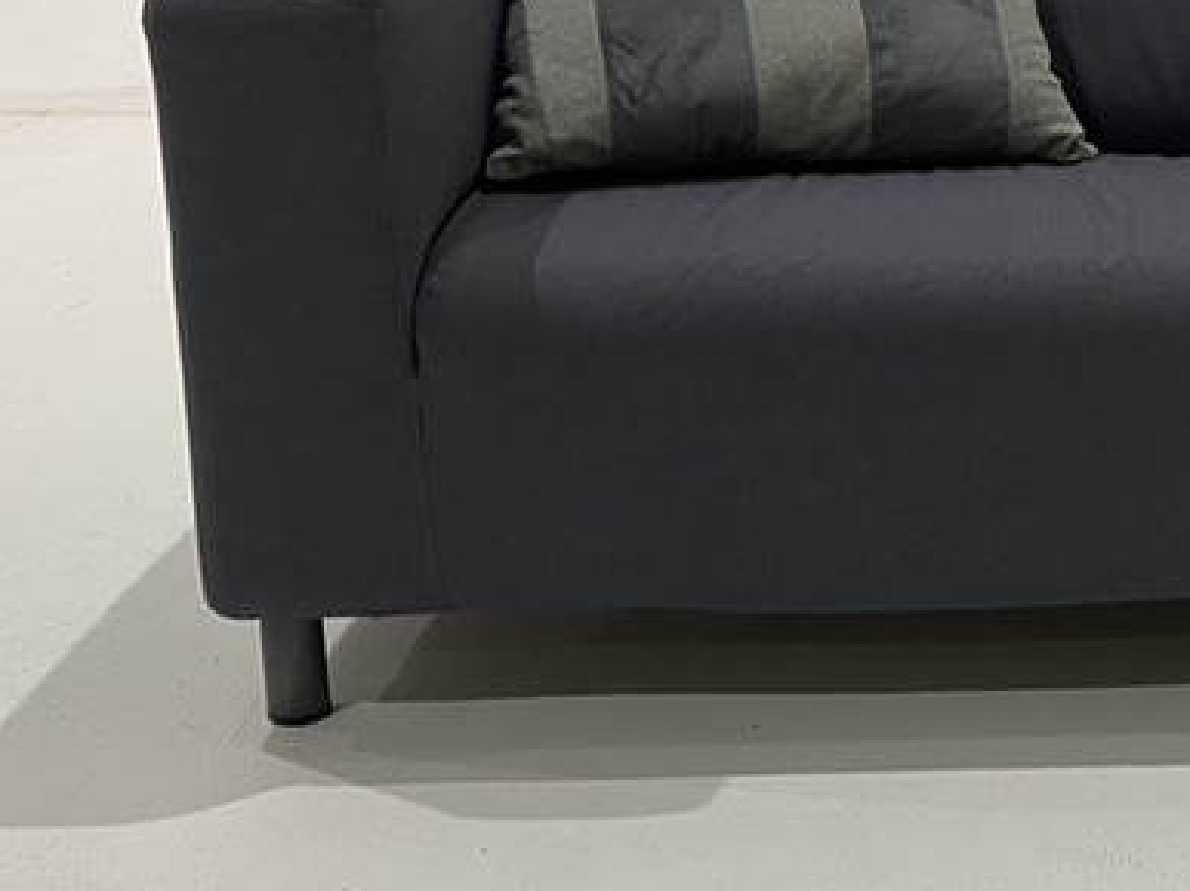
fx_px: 2371
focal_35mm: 69
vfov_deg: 21.2
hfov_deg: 26.2
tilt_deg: -14.9
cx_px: 1279
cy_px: 256
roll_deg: -1.7
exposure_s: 1/50
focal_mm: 4.25
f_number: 1.8
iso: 125
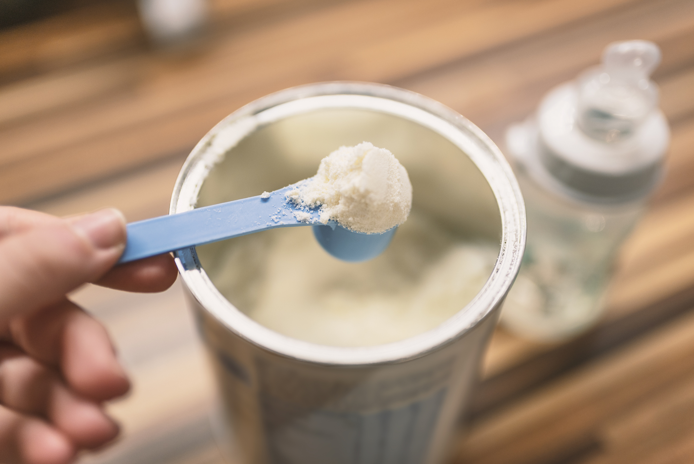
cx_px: 347
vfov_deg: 37.9
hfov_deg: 54.4
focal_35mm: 35
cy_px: 232
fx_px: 675
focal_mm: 35
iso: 320
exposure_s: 1/200
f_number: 1.8
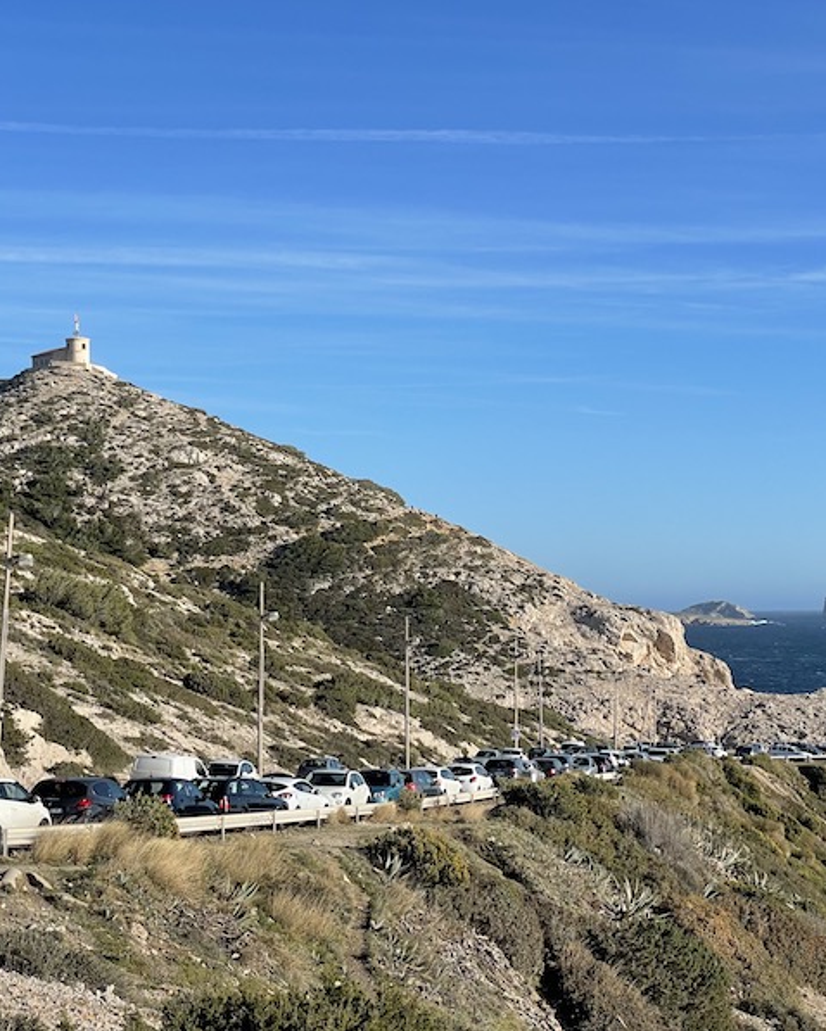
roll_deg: +1.1
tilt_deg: +2.9
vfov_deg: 27.9
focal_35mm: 68
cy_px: 515
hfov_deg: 22.4
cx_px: 510
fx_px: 2077
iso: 25
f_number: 2
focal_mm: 6
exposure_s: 1/1776
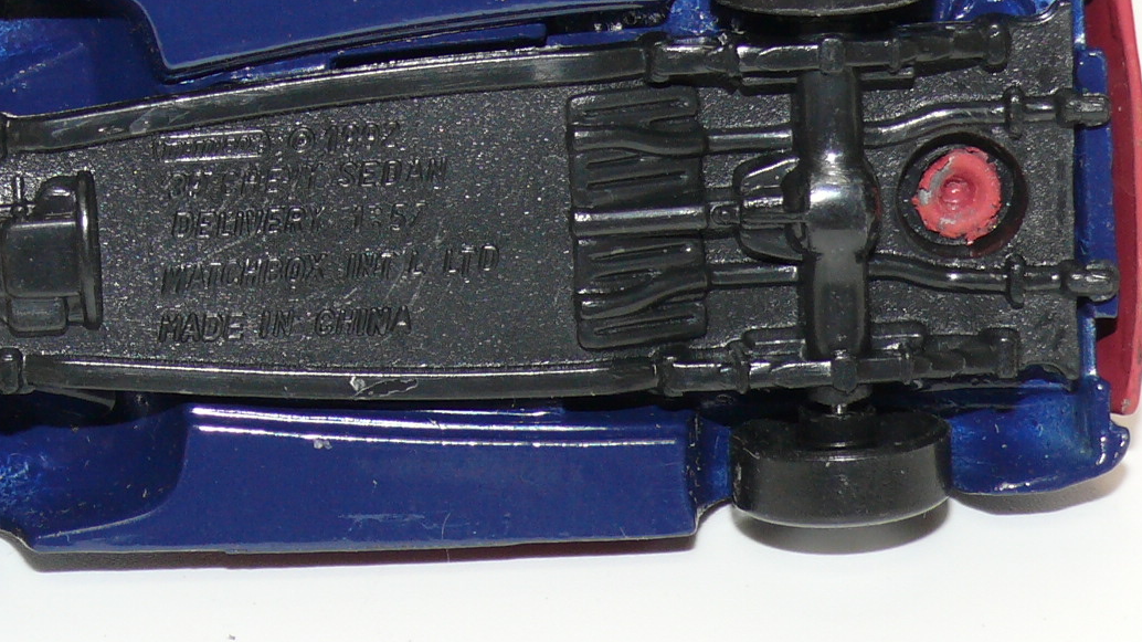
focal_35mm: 172
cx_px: 424
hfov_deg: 12.5
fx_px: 5207
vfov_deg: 7.0
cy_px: 166
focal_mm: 13.4
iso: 100
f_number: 4
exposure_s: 1/30
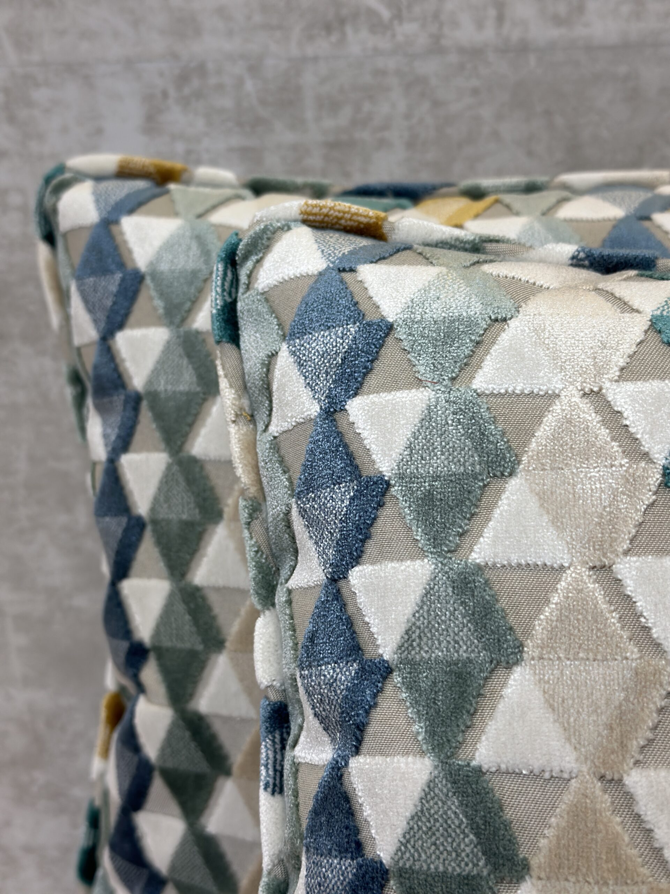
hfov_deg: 30.3
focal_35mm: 48
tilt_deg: -9.9
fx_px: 1239
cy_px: 447
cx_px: 335
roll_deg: +0.7
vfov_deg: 39.7
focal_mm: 6.86
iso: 80
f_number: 1.78
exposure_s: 1/283
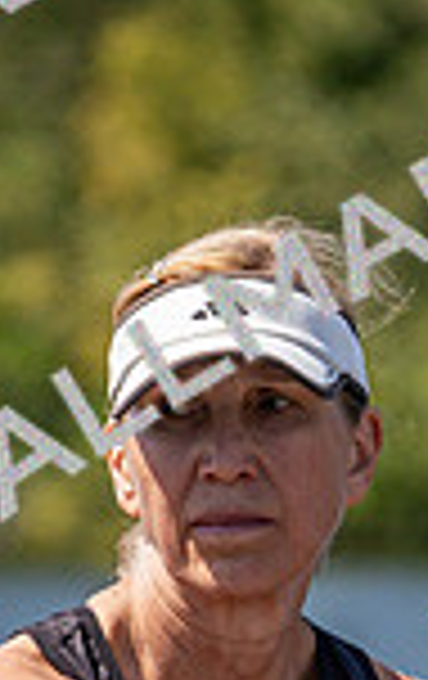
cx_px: 104
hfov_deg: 1.5
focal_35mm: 879
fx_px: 16327
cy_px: 750
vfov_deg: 2.4
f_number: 5.6
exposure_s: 1/2000
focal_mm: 225
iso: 250
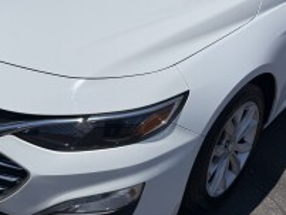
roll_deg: -3.4
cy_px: 66
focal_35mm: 44
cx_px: 147
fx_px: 364
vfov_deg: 32.5
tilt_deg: -26.5
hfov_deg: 42.9
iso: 64
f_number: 1.78
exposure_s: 1/14286
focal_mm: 6.76
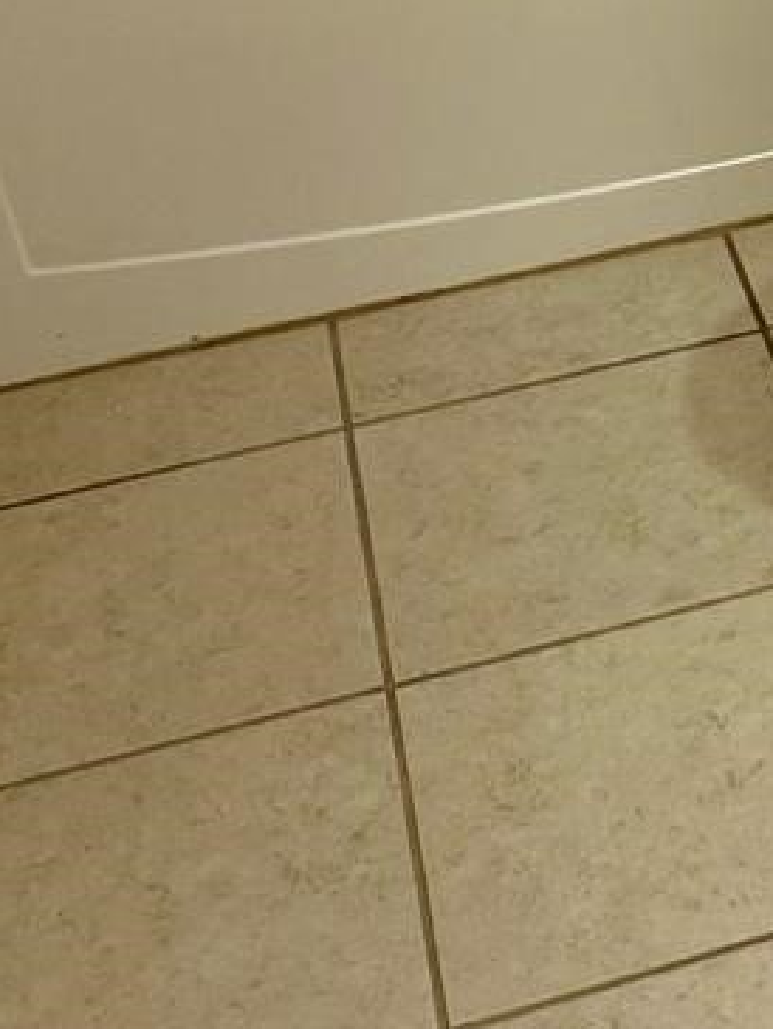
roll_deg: +1.8
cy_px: -865
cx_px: 1281
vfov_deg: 16.2
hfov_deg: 13.5
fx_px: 3005
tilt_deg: -11.2
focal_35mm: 101
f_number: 1.78
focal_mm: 6.86
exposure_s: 1/60
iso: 160
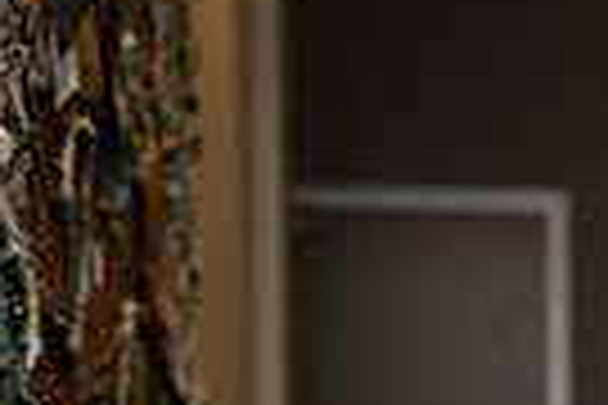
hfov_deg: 8.8
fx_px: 3698
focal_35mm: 219
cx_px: 1293
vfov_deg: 6.1
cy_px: 731
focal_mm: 51
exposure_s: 1/125
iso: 640
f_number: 5.6
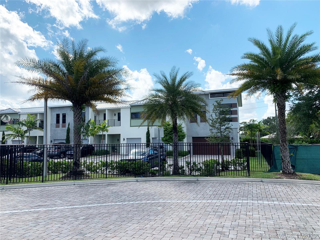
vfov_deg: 53.1
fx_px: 240
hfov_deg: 67.3
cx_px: 160
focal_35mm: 26
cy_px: 120
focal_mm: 4.25
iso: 25
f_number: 1.8
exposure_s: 1/3086
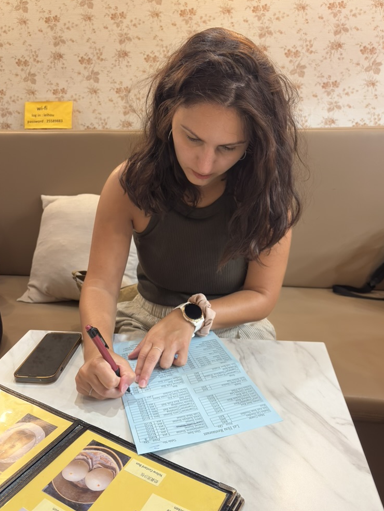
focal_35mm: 27
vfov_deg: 65.3
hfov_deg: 51.4
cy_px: 249
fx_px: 399
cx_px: 196
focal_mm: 5.96
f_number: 1.6
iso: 250
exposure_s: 1/30
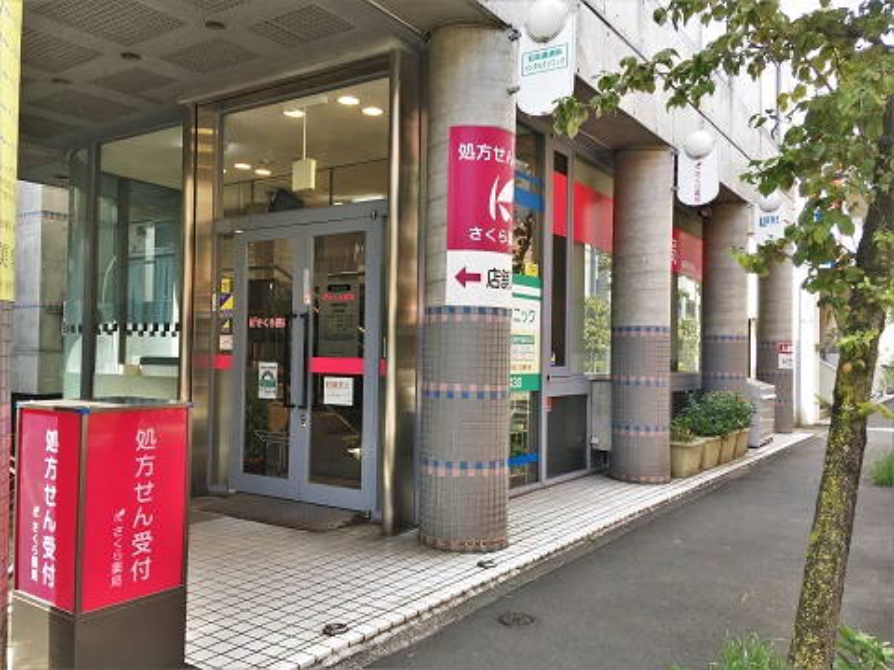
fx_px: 749
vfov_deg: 48.2
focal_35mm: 29
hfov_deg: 61.7
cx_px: 447
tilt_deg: +2.2
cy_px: 335
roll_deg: -1.1
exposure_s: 1/120
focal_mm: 4.15
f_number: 2.2
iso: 25
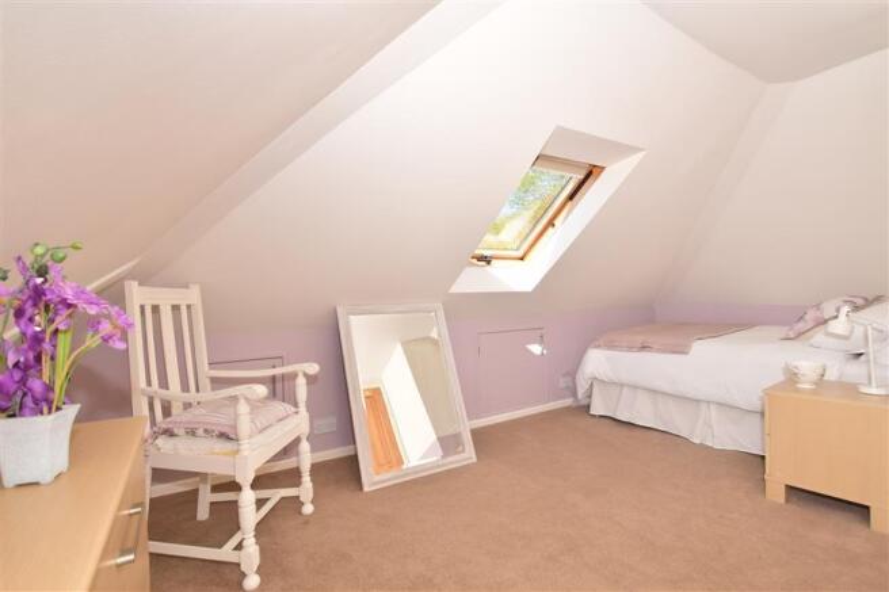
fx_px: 407
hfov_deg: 95.0
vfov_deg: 72.0
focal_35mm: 16
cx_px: 444
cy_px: 296
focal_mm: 11
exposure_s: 1/200
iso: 320
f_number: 7.1
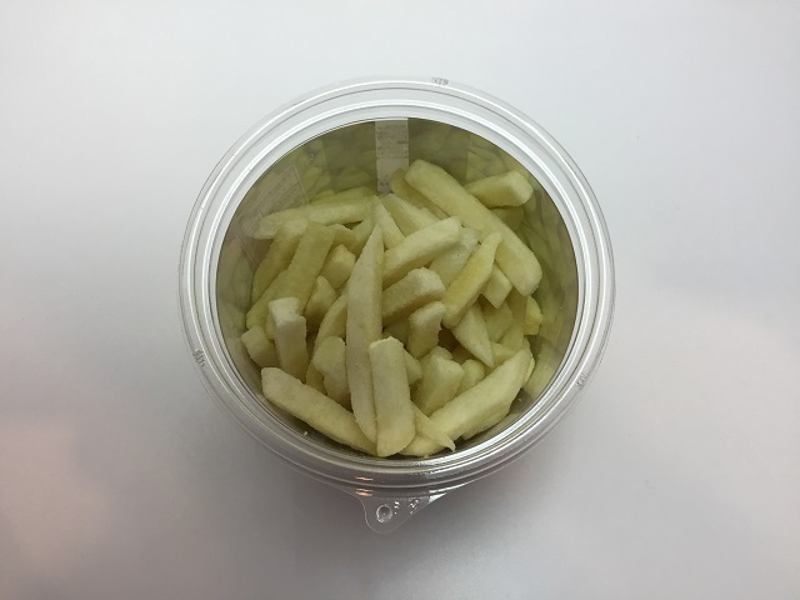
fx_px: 716
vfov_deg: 45.4
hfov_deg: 58.4
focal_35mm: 31
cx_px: 400
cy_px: 300
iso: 50
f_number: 2.4
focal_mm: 3.3
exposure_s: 1/30
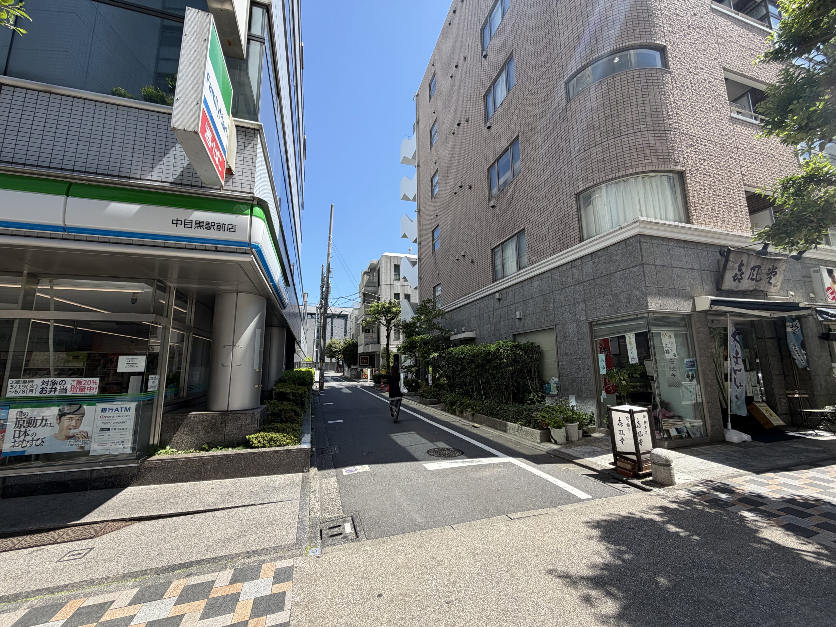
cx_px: 418
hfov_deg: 102.1
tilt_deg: +9.0
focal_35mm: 14
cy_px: 314
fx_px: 338
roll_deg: +0.7
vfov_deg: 85.7
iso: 40
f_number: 2.2
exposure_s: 1/631
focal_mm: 2.22
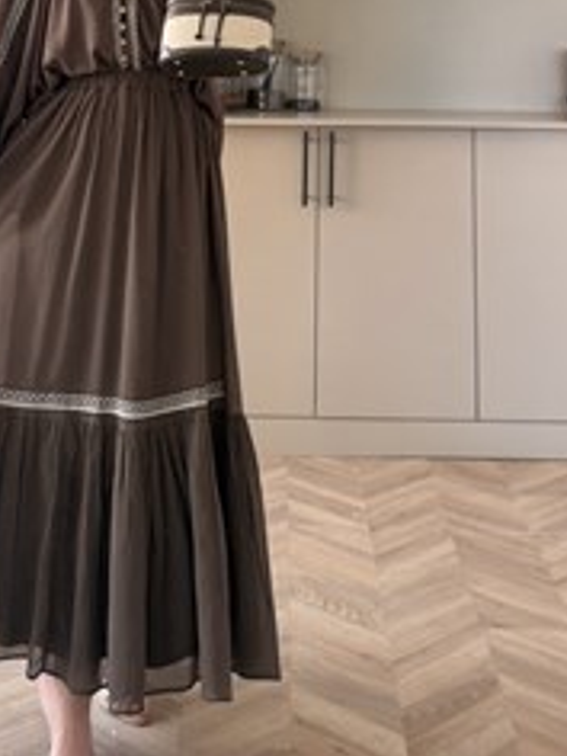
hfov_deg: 33.8
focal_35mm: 42
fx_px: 917
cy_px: 191
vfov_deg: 43.4
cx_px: 154
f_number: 1.78
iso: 125
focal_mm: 6.76
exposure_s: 1/121
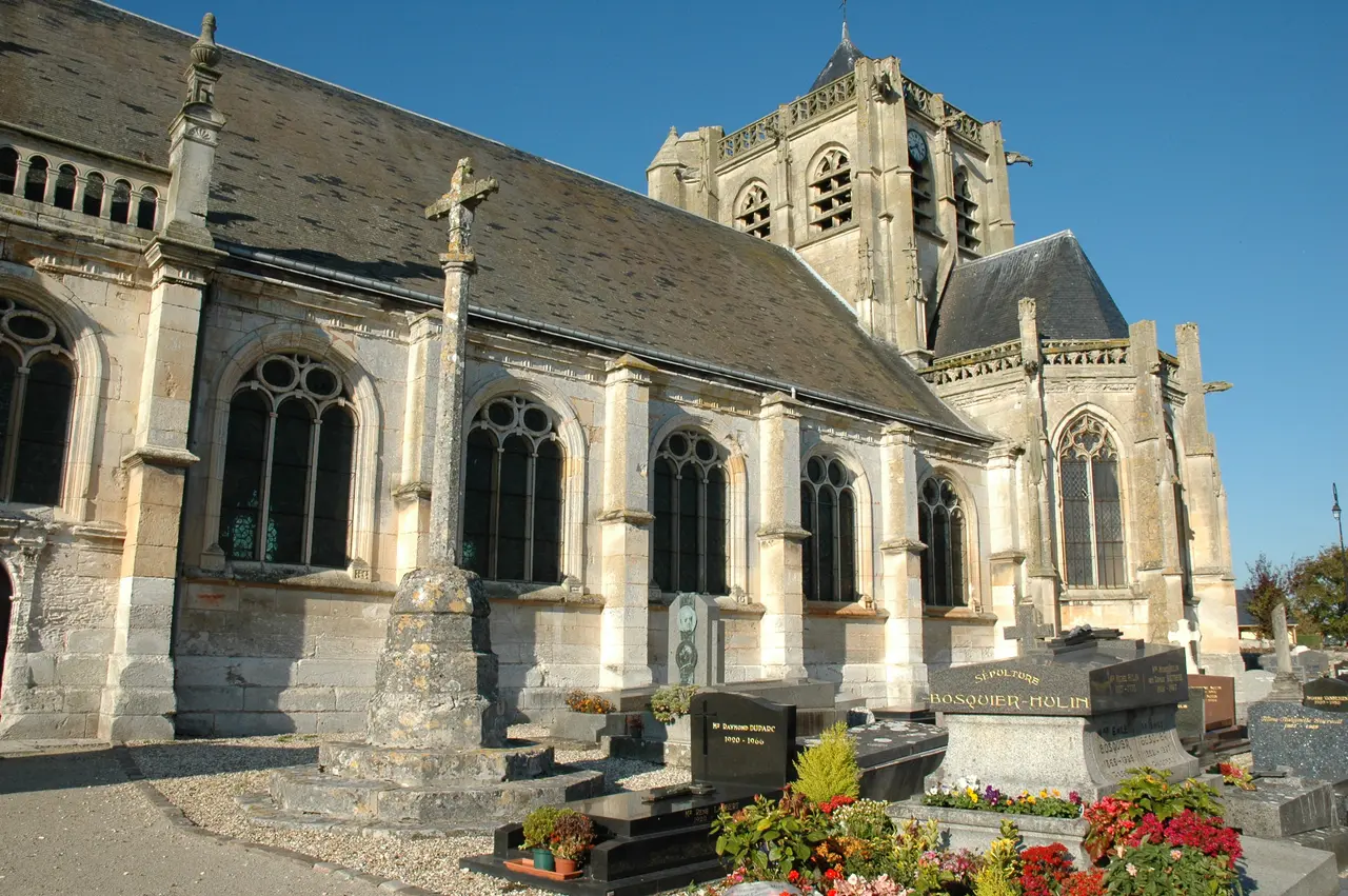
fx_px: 1010
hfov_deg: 67.4
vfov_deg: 47.8
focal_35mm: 27
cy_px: 448
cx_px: 674
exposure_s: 1/400
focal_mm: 18
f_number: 10
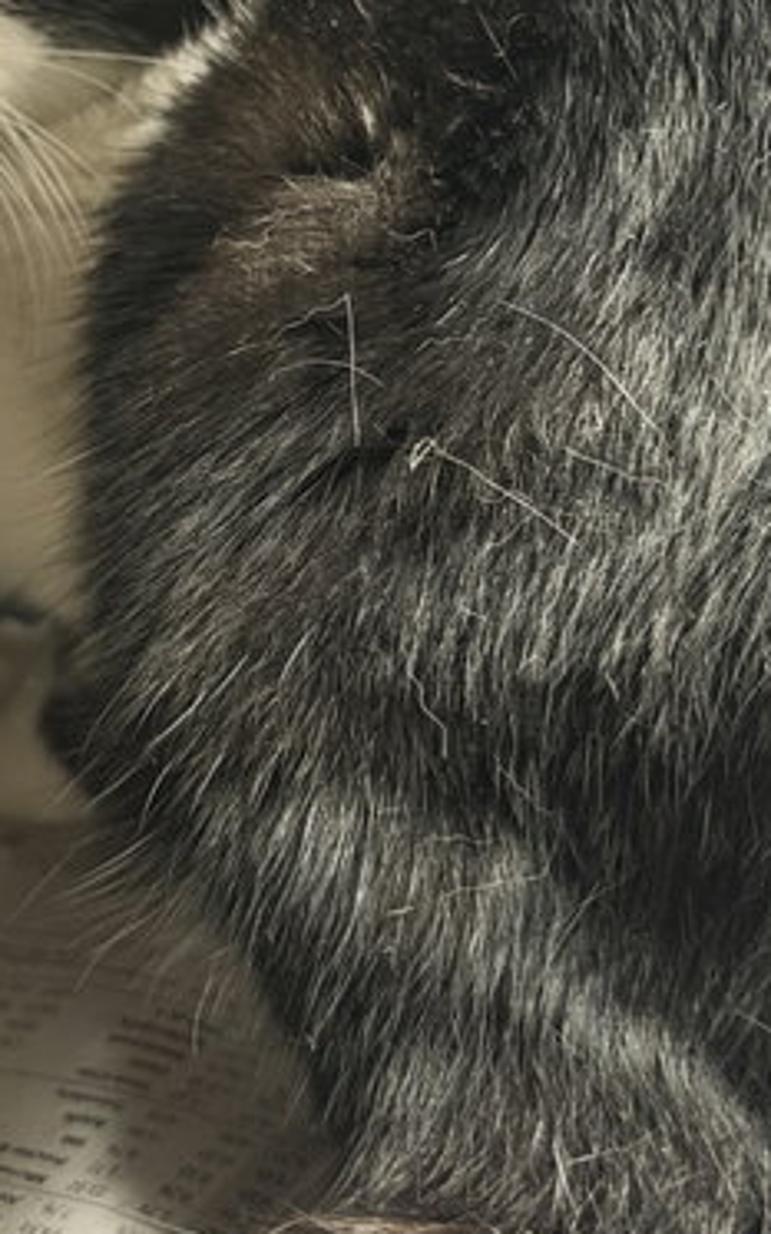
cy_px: 323
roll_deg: -2.3
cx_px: 314
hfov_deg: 14.4
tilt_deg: -16.5
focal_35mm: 91
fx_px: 3061
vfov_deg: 22.6
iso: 640
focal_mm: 6.76
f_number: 1.78
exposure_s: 1/20
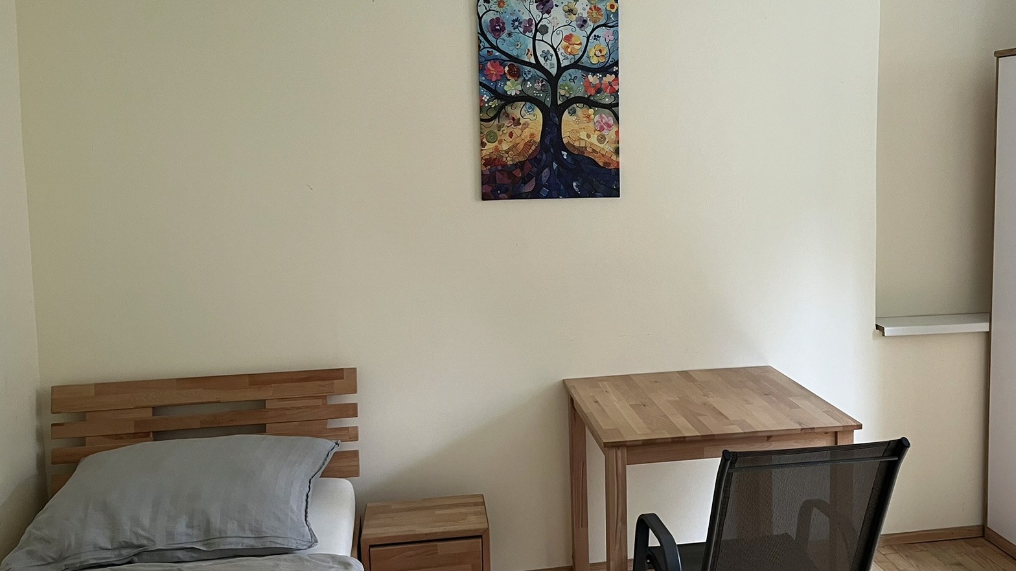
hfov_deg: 53.6
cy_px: 254
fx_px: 997
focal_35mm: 37
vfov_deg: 32.0
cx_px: 614
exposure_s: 1/50
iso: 100
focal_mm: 5.1
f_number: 1.6
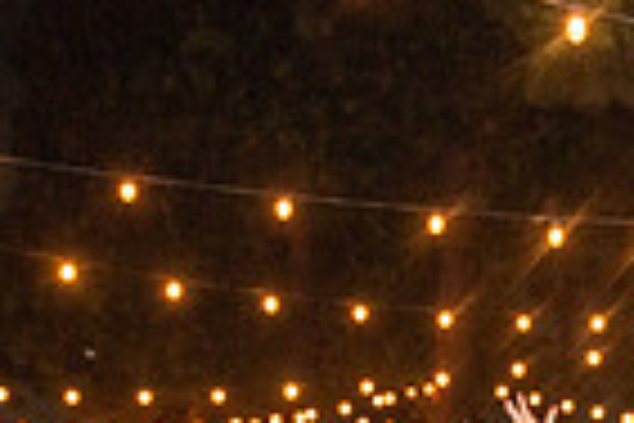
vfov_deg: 11.6
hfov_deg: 18.2
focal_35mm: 111
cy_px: 695
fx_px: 1955
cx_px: 535
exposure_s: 1/125
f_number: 2.8
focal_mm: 27
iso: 1250
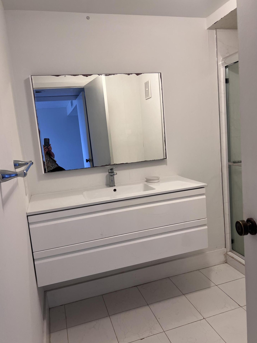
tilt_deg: -7.9
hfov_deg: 51.3
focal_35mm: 27
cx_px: 132
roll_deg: +5.0
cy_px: 170
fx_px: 267
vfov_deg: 65.3
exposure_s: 1/120
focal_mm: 5.7
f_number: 1.5
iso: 100
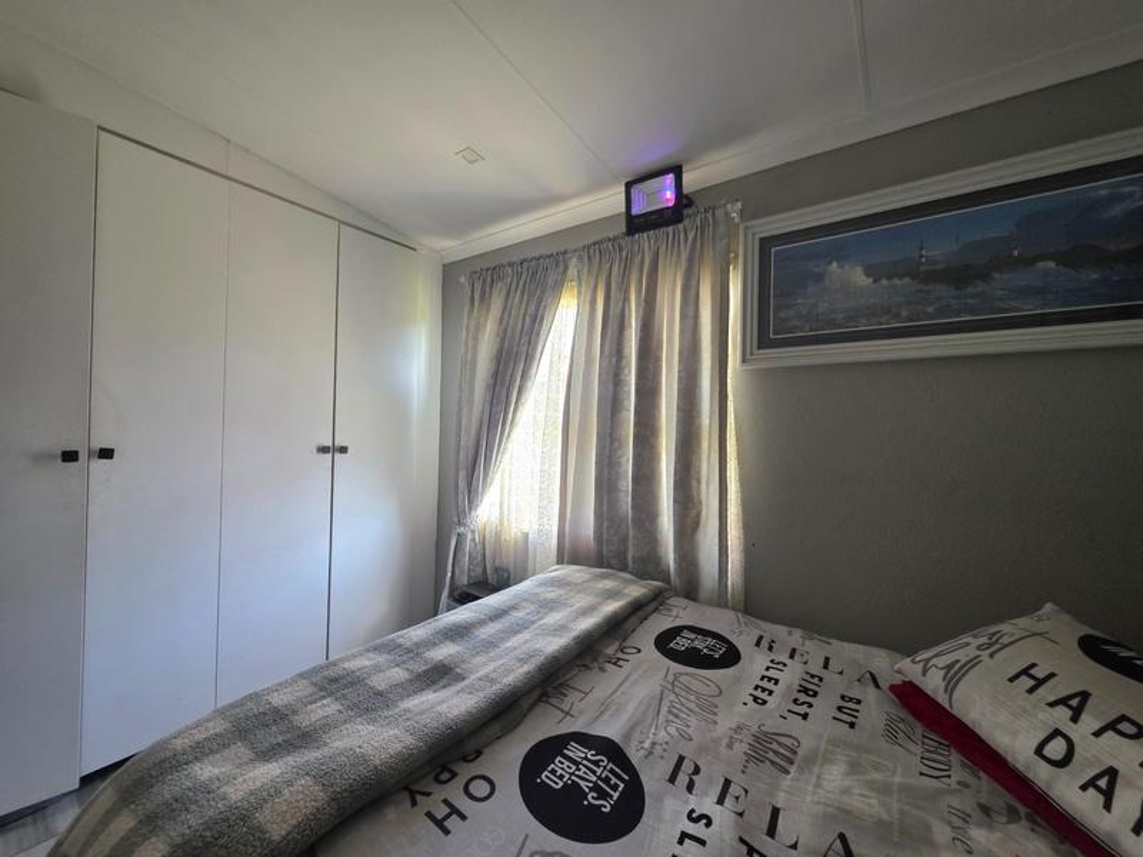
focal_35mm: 13
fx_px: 429
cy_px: 428
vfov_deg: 89.9
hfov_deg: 106.2
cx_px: 572
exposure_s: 1/50.3
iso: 320
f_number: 1.9
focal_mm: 2.2
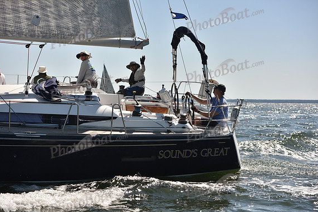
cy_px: 107
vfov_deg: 19.2
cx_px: 157
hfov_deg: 28.5
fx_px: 627
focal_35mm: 71
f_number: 4.5
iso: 250
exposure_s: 1/1250
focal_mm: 70
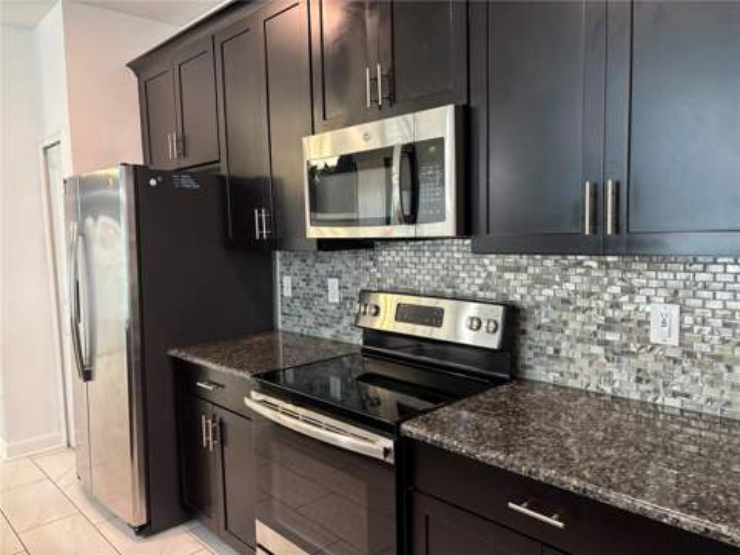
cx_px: 370
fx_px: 556
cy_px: 278
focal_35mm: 26
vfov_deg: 53.1
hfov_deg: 67.3
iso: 400
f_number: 1.6
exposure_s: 1/60
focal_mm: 5.96
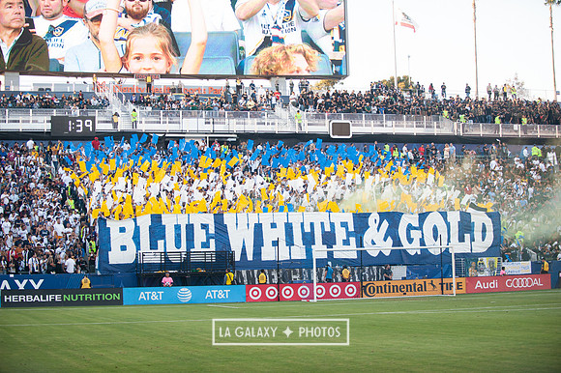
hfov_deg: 26.0
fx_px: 1215
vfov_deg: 17.5
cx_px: 280
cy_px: 186
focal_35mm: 78
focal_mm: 78
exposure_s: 1/1250
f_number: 2.8
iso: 800
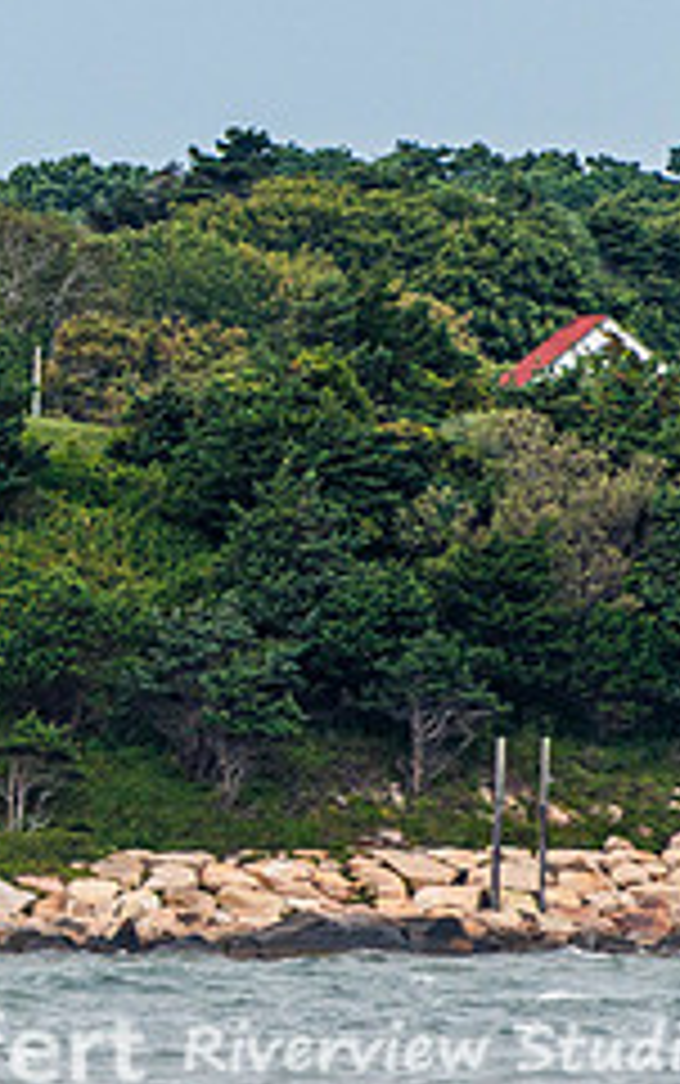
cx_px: -381
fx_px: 38330
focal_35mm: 1295
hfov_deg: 1.0
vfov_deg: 1.6
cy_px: 295
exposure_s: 1/320
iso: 220
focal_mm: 300
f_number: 8
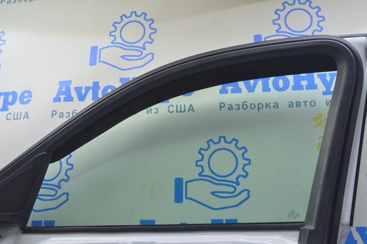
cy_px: 121
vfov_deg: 32.2
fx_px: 423
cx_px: 181
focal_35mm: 42
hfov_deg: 46.9
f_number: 5.6
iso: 400
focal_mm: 27
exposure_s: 1/30
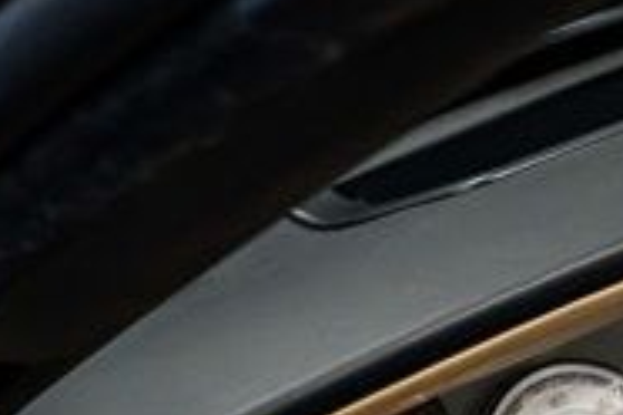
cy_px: 688
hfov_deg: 12.0
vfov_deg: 10.0
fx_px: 2284
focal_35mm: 132
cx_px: 1564
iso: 1250
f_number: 4
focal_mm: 24
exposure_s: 1/80
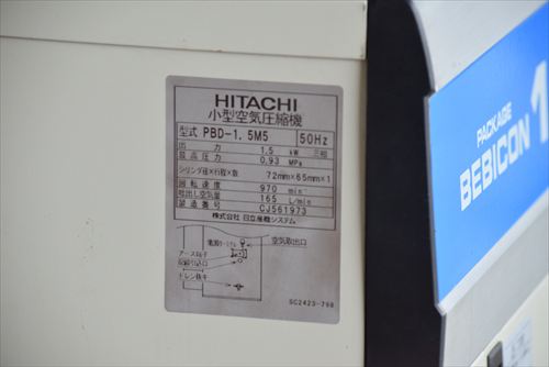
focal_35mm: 180
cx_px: 274
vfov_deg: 7.6
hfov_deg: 11.4
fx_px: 2746
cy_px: 184
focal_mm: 120
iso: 1250
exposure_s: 1/250
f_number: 6.3
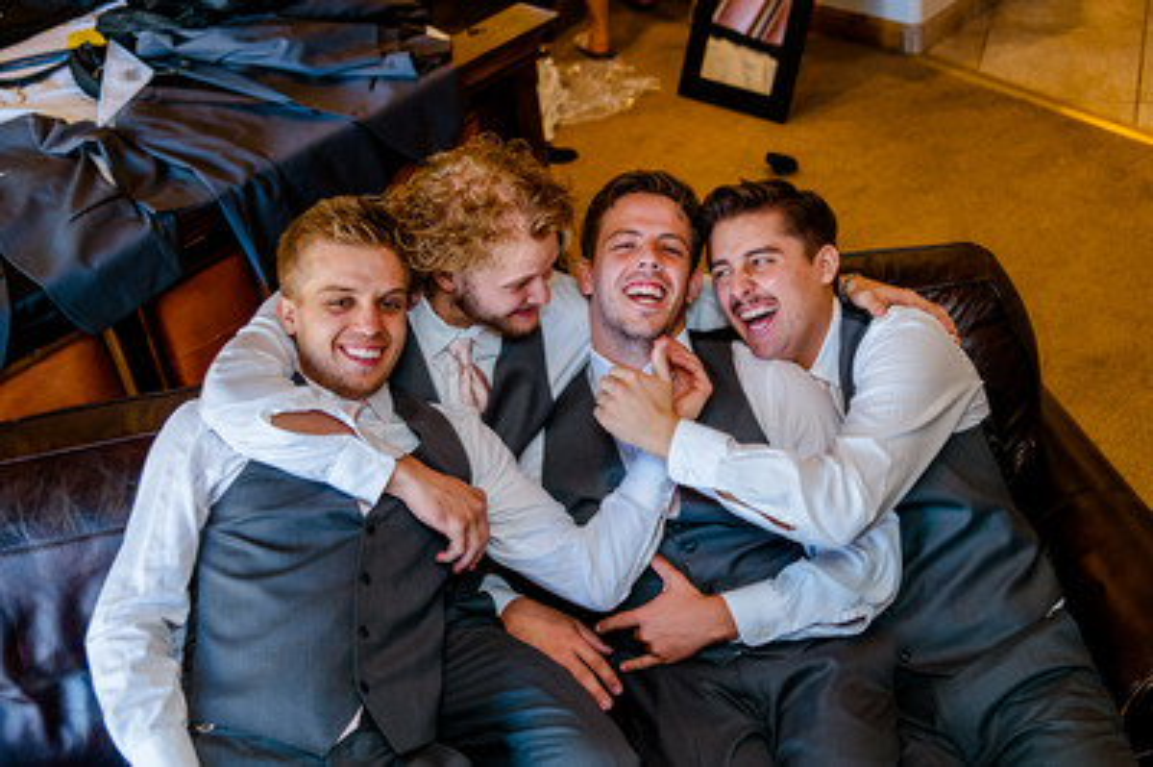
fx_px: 1536
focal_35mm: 48
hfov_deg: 41.1
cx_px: 576
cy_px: 384
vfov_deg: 28.0
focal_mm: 48
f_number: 4
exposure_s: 1/200
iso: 1600
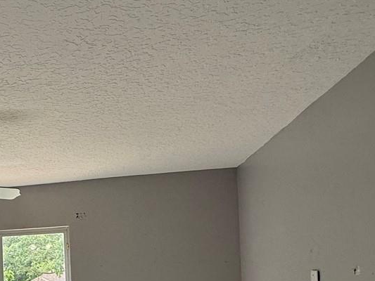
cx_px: 10
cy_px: 272
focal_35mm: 42
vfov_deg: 32.0
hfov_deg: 40.0
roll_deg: +2.8
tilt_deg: -1.4
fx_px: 455
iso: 64
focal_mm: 2.22
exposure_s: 1/390
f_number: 2.2
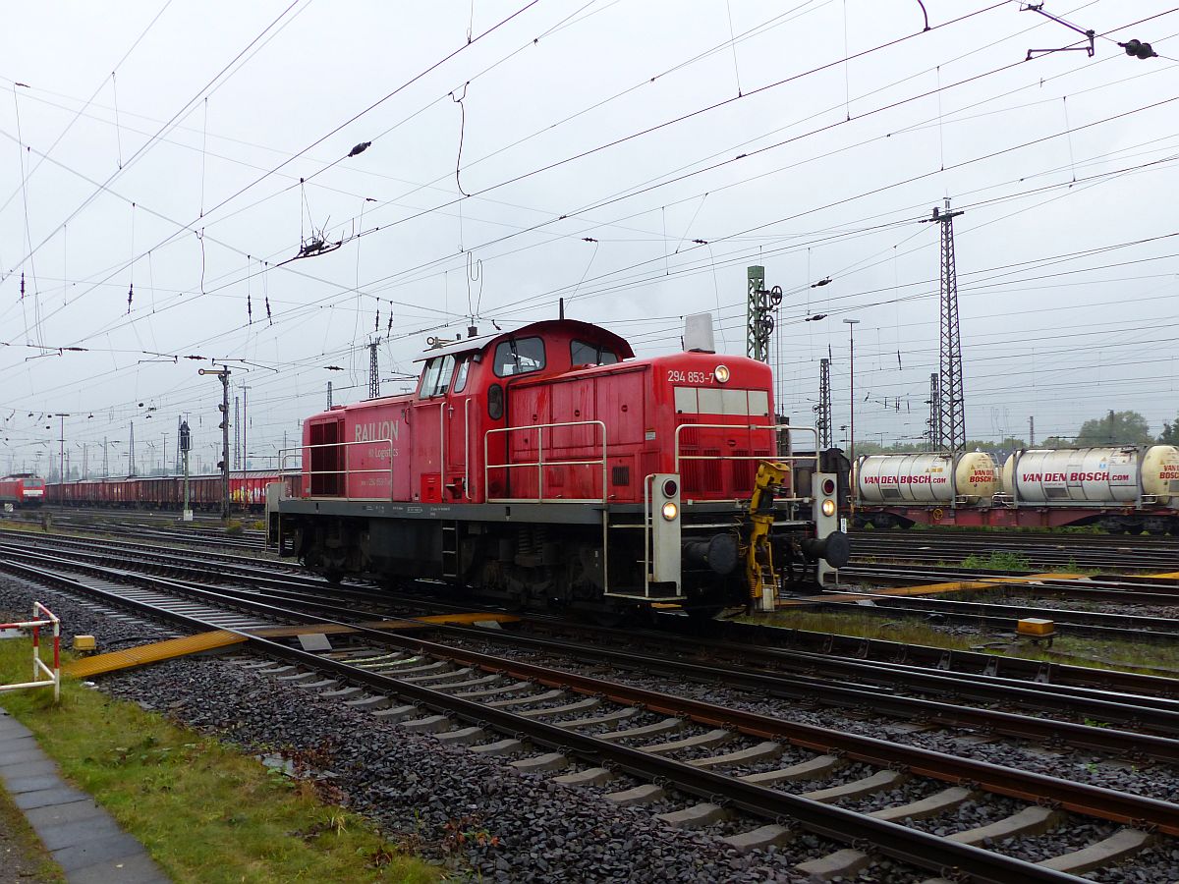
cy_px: 442
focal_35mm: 36
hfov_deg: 51.4
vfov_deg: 39.7
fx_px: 1226
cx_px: 590
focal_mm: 6.4
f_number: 2.8
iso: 160
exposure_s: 1/500
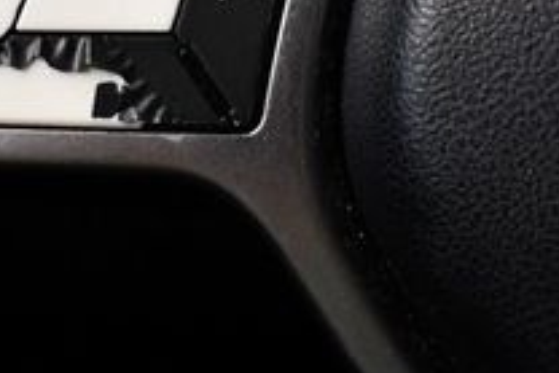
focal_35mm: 111
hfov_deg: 18.3
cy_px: -56
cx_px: 150
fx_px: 1725
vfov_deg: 12.1
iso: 1800
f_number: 3.5
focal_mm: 18
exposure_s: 1/125
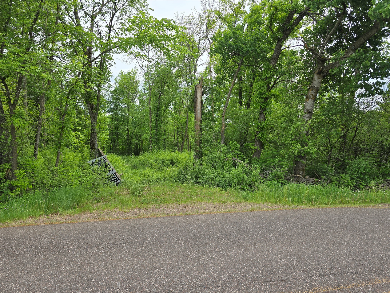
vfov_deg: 58.9
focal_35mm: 23
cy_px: 146
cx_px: 195
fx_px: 259
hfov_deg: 73.9
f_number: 1.7
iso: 12
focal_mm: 6.3
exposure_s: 1/548
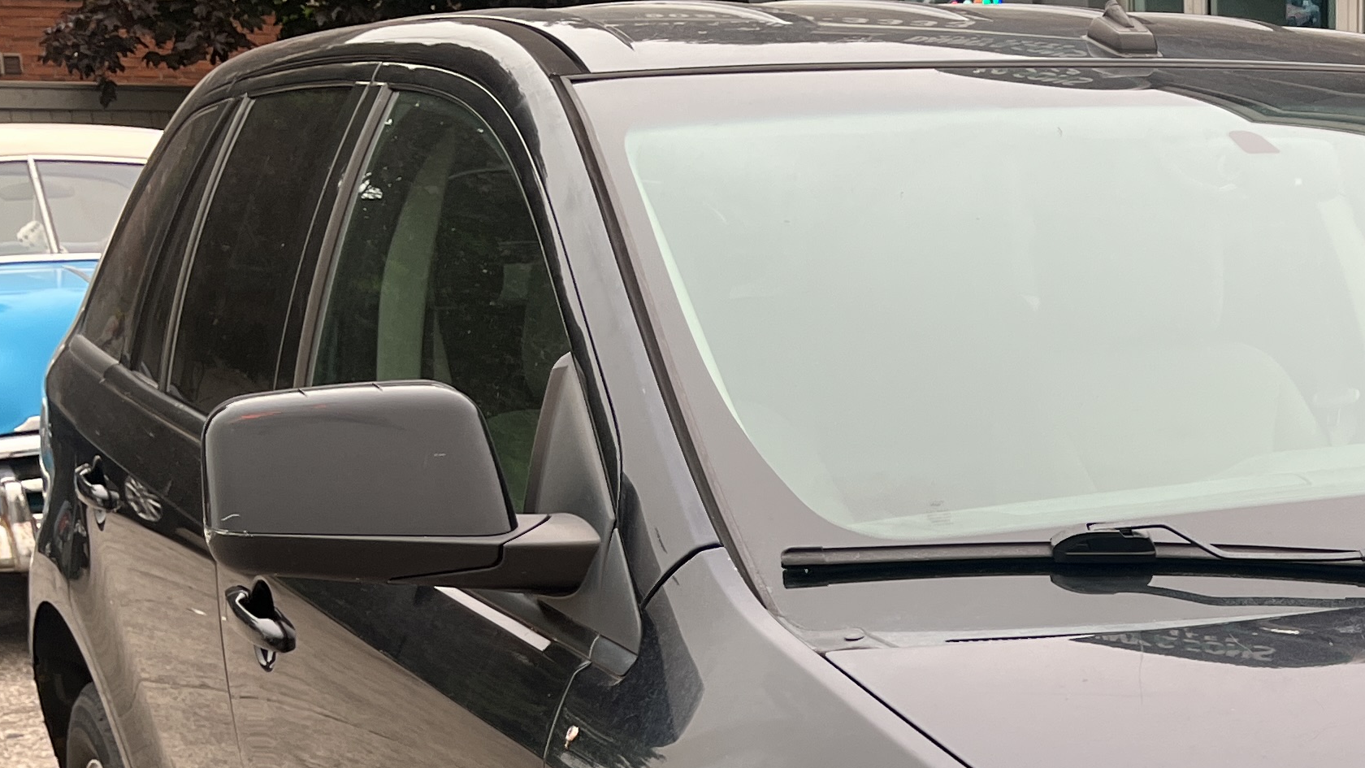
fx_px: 2461
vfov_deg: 16.9
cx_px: 1366
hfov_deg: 29.0
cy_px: 955
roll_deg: +0.0
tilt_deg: -16.8
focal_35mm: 68
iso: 40
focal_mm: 5.1
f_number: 1.6
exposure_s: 1/122
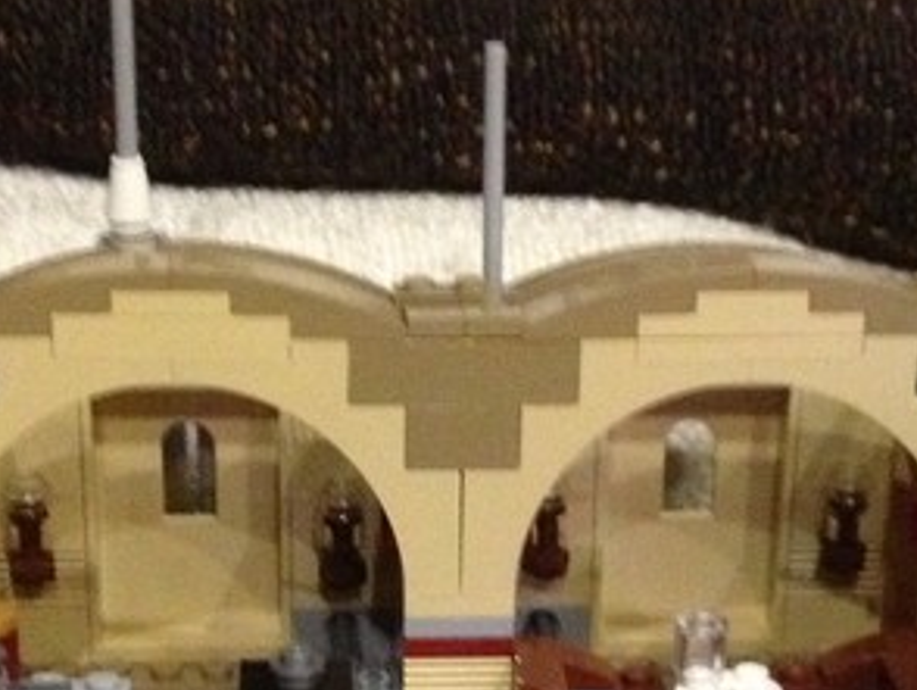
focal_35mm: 107
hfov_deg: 18.3
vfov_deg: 13.7
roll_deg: -1.5
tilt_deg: -26.3
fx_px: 2837
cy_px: 670
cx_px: 540
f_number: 2.4
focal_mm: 4.28
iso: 640
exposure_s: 1/15
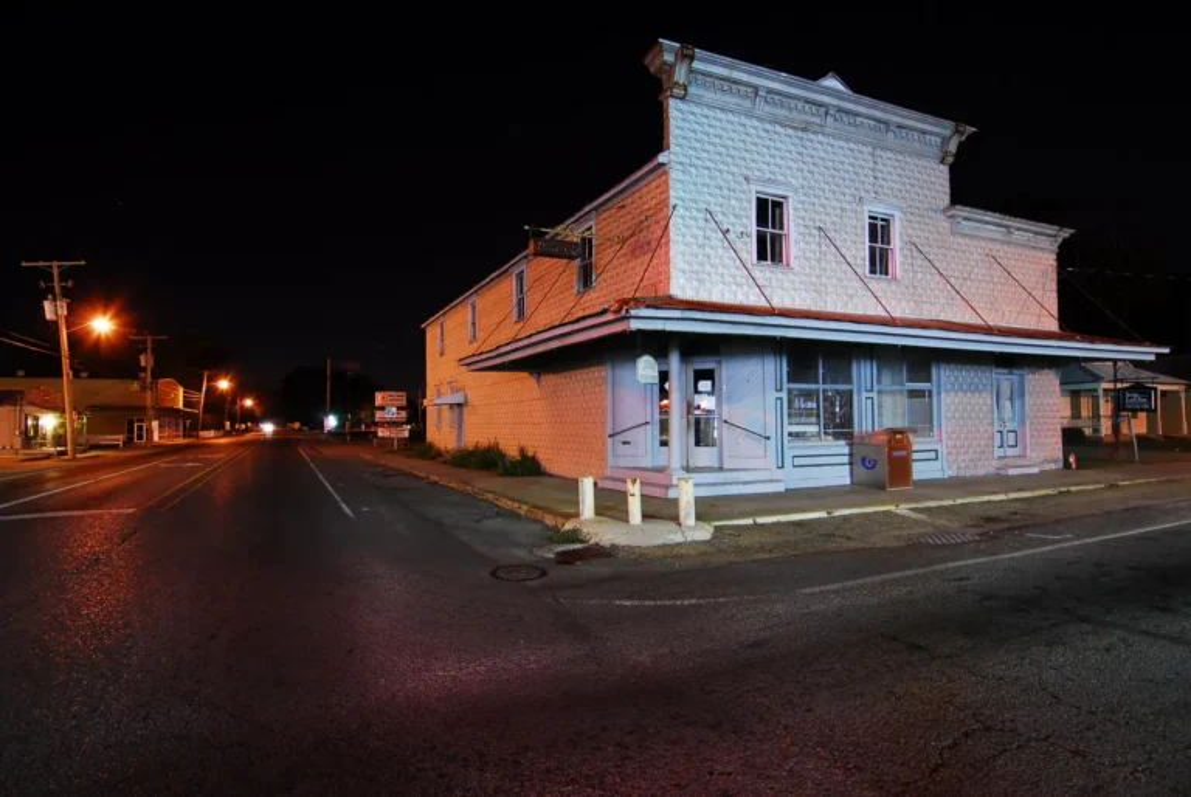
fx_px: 546
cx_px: 596
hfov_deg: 94.9
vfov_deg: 72.2
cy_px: 398
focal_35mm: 16
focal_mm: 11
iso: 100
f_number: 5
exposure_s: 13
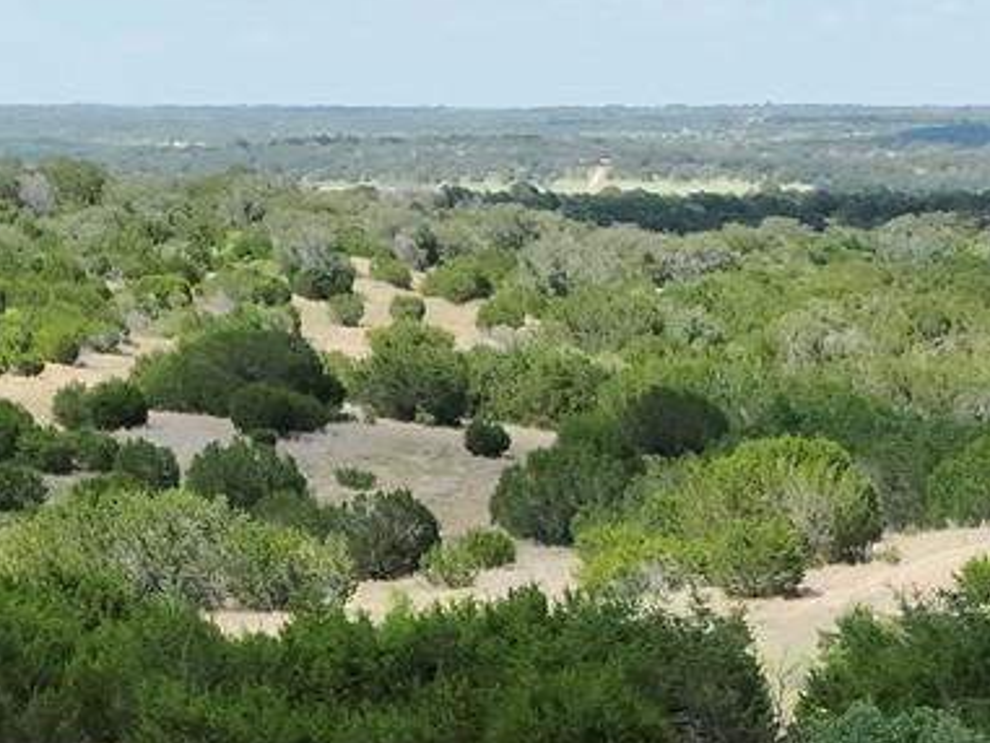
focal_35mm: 129
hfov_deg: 15.3
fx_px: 3690
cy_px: 811
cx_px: 455
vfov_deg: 11.3
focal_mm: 6.72
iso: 290
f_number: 1.7
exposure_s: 1/3200
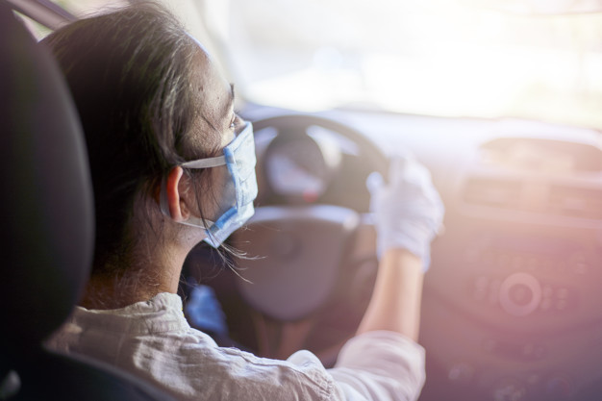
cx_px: 301
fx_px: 836
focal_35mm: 50
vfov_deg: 27.0
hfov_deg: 39.6
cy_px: 200
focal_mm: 50
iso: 100
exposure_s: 1/400
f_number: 1.8
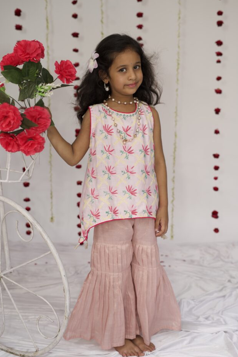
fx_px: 545
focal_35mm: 55
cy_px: 186
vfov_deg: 36.2
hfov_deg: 24.6
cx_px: 116
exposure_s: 1/250
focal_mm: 50
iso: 50
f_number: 2.8
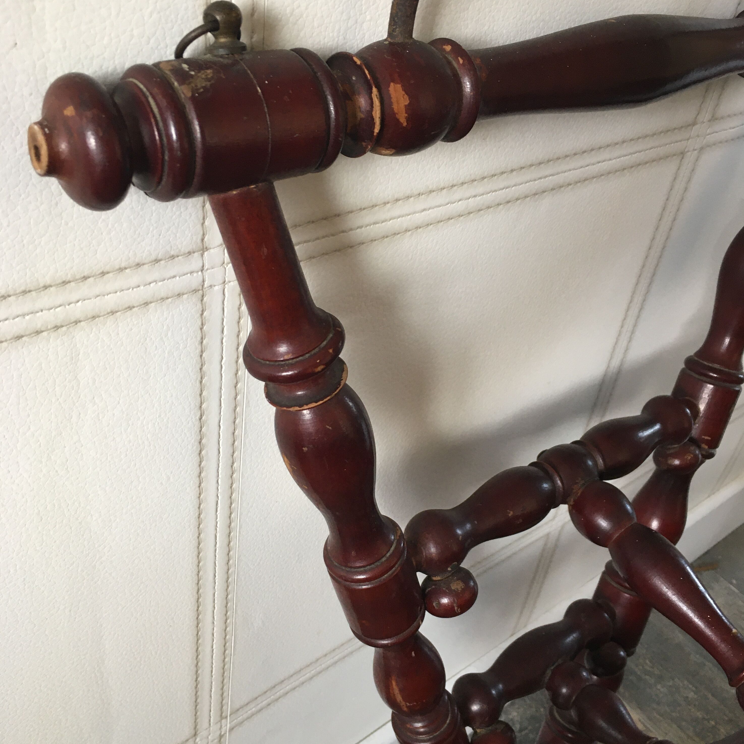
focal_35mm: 35
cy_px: 386
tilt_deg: -37.0
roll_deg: -9.4
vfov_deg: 47.2
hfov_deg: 47.2
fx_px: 851
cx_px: 365
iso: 100
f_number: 2.2
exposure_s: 1/33
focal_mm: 4.15
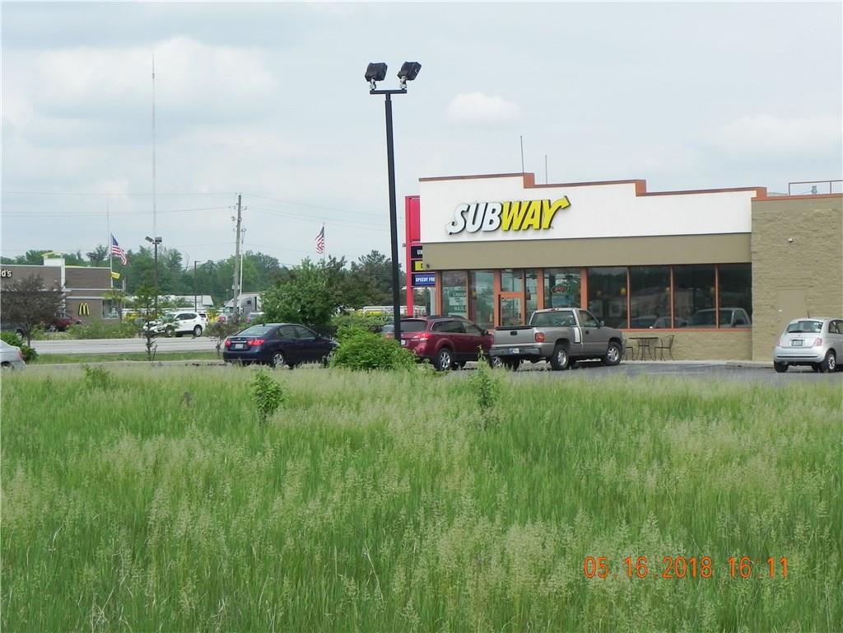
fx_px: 2070
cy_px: 316
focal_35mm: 85
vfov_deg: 17.4
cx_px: 422
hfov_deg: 23.0
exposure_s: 1/380
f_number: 7.1
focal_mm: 15.1
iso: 160
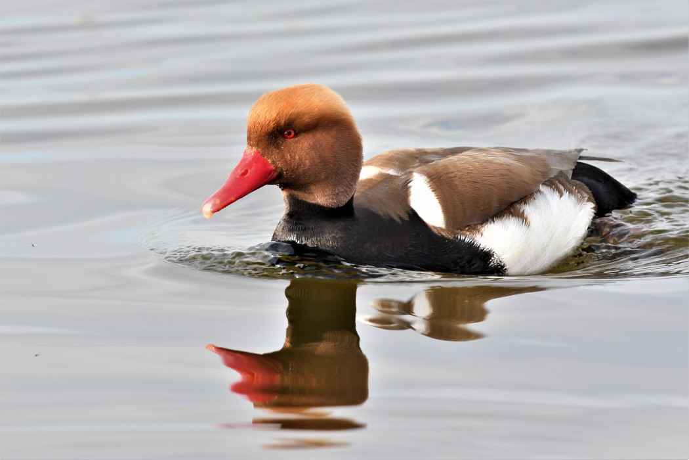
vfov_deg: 2.2
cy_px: 230
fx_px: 12057
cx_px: 344
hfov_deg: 3.3
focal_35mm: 630
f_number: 7.1
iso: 720
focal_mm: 420
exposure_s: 1/640
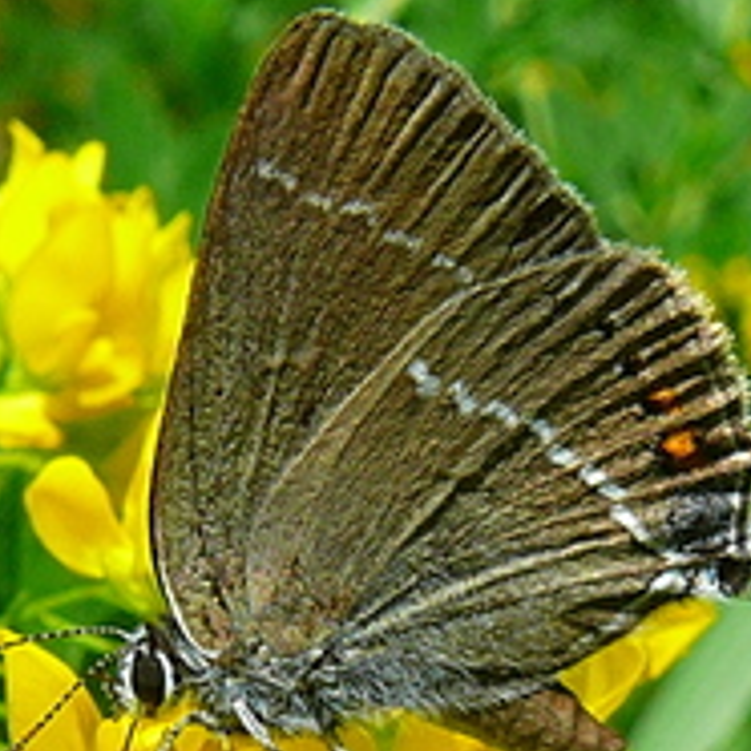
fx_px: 3485
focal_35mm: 142
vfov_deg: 12.2
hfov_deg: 12.3
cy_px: 690
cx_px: 297
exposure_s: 1/500
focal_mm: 5.2
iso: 80
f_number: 5
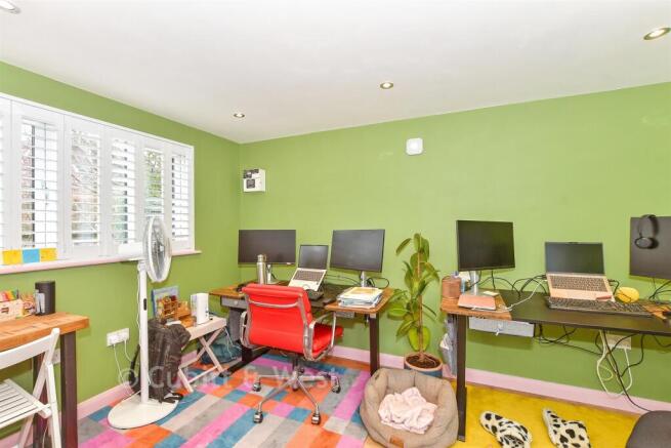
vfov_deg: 77.4
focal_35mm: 15
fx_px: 280
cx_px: 336
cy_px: 224
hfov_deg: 100.4
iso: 200
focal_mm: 10
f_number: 8
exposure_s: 1/8
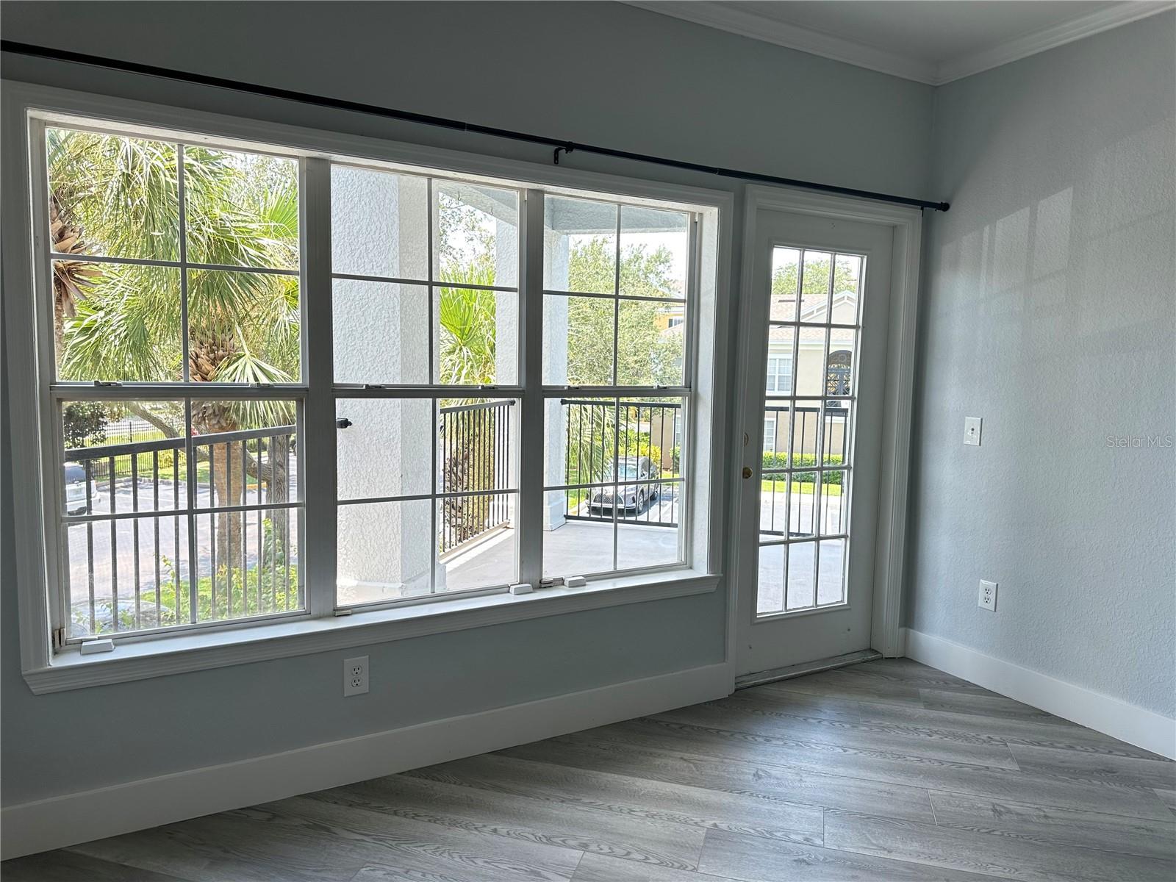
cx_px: 588
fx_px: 815
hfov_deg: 71.6
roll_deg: -2.4
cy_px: 441
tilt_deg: -6.3
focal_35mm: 24
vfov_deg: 56.8
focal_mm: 6.86
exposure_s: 1/313
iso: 80
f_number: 1.78
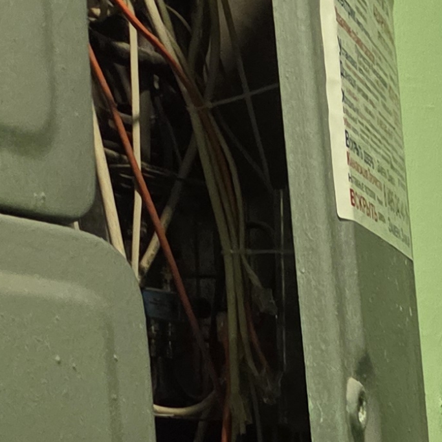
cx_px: 1081
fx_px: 1719
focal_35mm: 119
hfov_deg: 11.8
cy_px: 722
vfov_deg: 13.5
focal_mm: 5.4
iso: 800
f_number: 1.8
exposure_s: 1/100
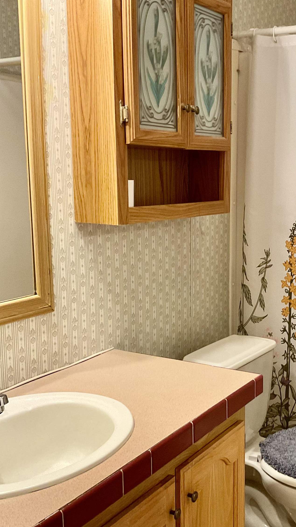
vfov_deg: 47.4
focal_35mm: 43
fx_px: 600
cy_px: 266
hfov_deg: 27.0
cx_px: 250
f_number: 1.8
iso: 160
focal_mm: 3
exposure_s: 1/60
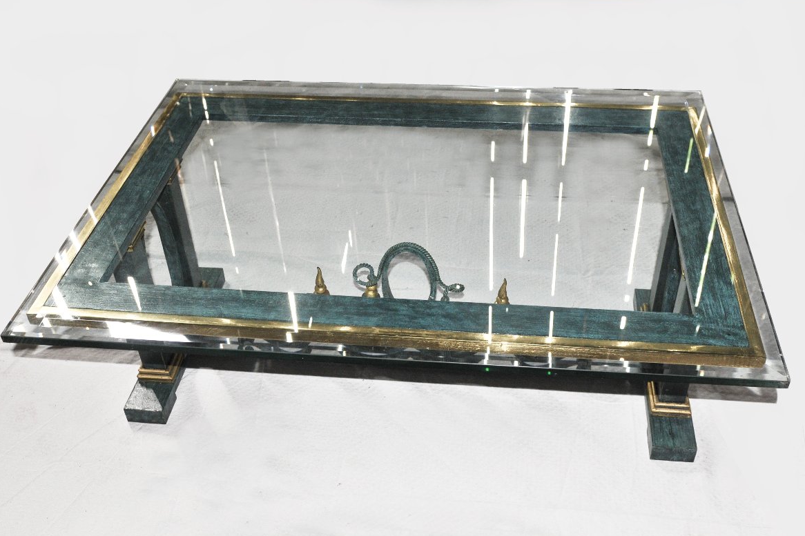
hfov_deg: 51.9
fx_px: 827
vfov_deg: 35.9
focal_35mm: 37
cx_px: 407
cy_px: 267
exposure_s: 1/60
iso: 800
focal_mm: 24
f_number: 5
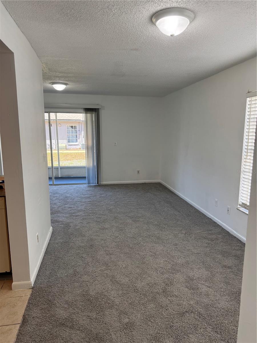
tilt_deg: -10.2
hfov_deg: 56.8
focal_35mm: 24
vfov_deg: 71.6
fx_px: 238
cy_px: 172
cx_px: 128
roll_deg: +0.7
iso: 100
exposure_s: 1/149
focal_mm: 6.76
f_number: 1.78
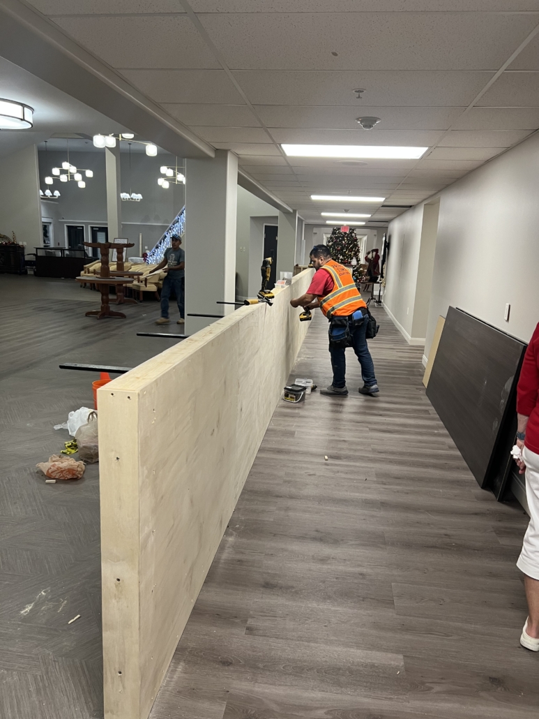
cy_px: 360
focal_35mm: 26
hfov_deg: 53.1
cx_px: 270
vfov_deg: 67.3
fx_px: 540
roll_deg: -2.8
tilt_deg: -8.5
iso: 125
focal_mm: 5.7
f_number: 1.5
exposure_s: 1/60
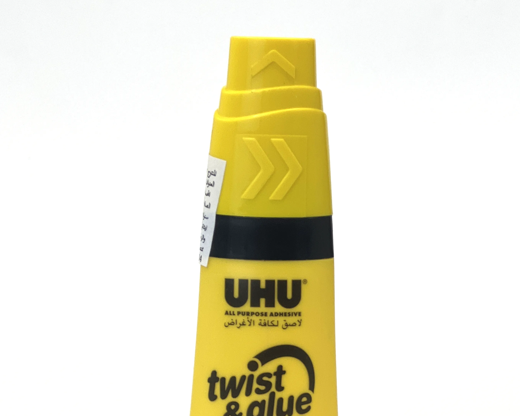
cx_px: 277
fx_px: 1708
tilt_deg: -5.8
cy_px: 192
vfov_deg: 13.9
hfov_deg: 17.3
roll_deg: -0.2
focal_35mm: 111
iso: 25
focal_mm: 9
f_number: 2.8
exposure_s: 1/293
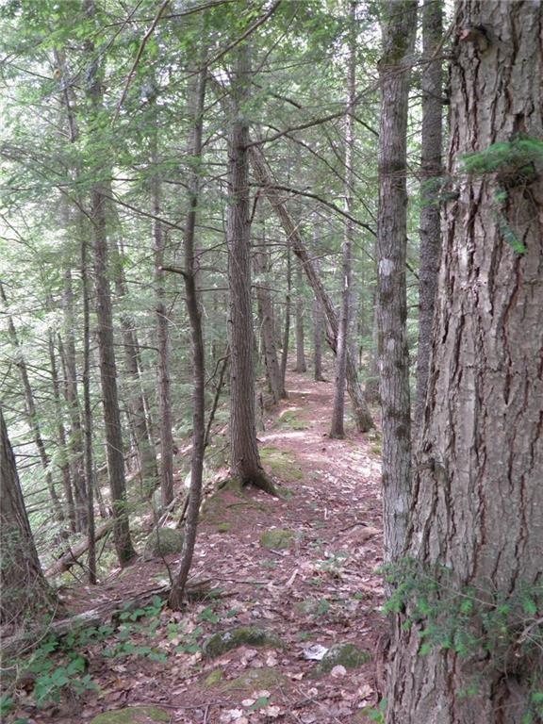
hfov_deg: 49.7
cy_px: 362
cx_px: 272
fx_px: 586
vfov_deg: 63.4
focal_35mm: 28
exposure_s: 1/30
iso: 100
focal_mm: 4.9
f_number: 2.8
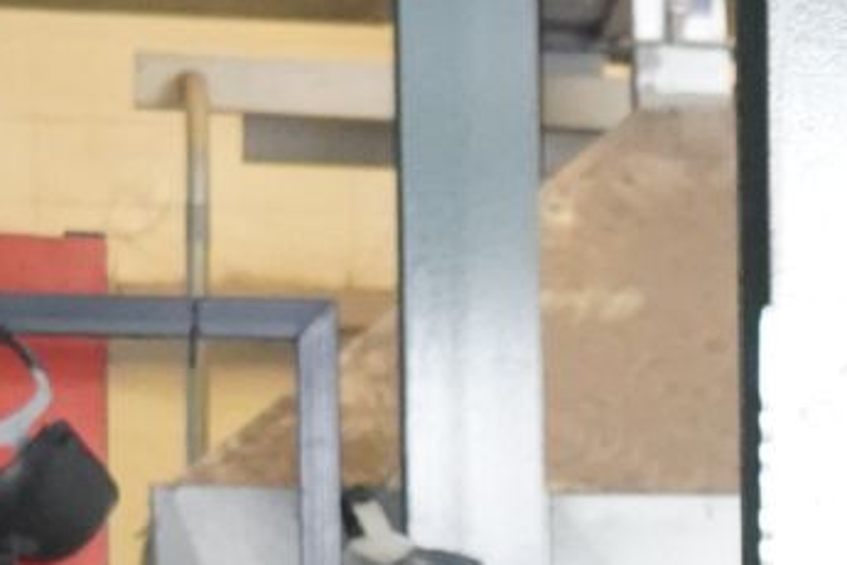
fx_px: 5293
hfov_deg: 8.8
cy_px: 1281
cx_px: 1506
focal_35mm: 225
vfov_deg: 5.9
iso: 8000
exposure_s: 1/400
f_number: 5
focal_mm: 37
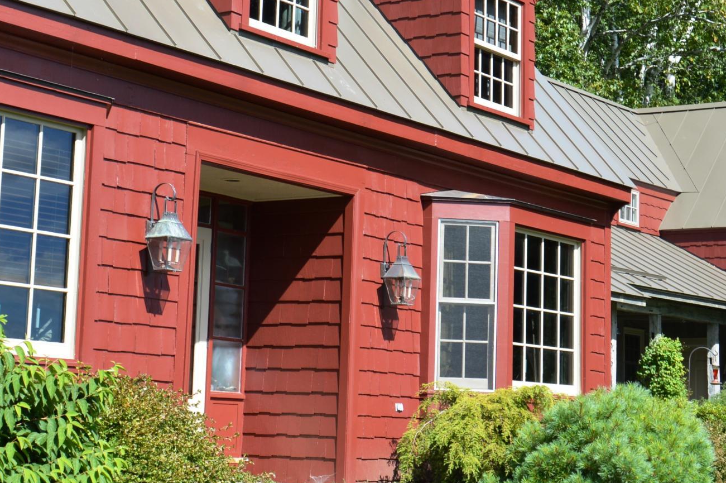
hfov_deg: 24.5
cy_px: 160
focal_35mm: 83
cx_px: 387
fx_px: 1672
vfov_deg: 16.4
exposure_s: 1/200
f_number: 7.1
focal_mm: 24
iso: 100
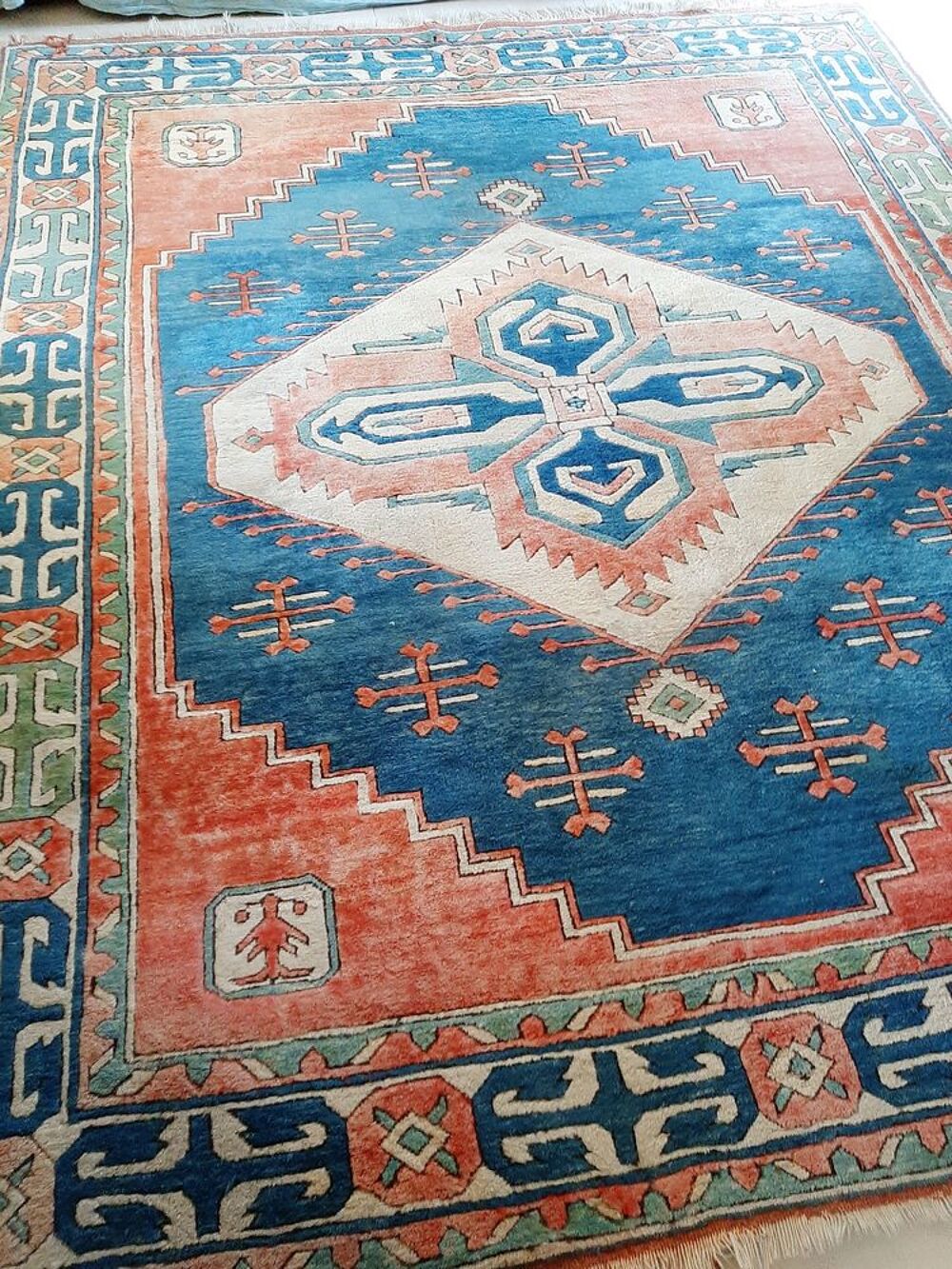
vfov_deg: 67.3
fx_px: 953
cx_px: 476
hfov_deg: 53.1
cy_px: 634
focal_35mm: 26
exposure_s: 1/25
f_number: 1.7
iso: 320
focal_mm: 3.93
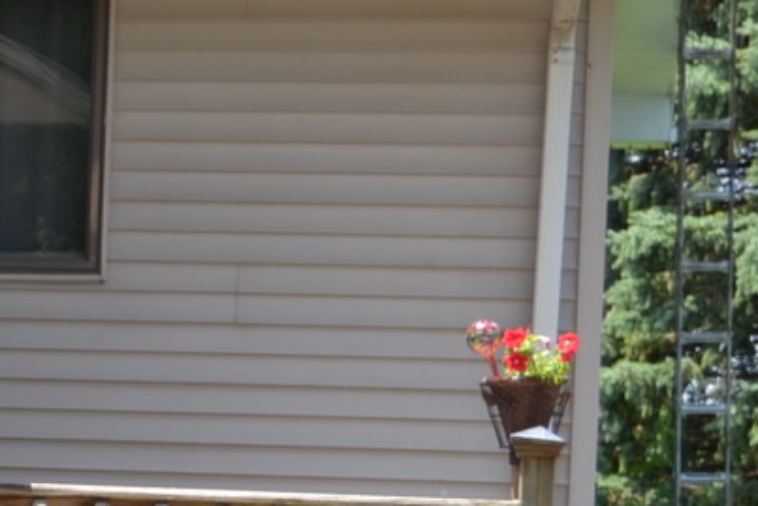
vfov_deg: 7.6
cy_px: 523
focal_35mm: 181
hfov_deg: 10.5
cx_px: -724
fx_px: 3812
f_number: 6.3
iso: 100
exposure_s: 1/200
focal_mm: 30
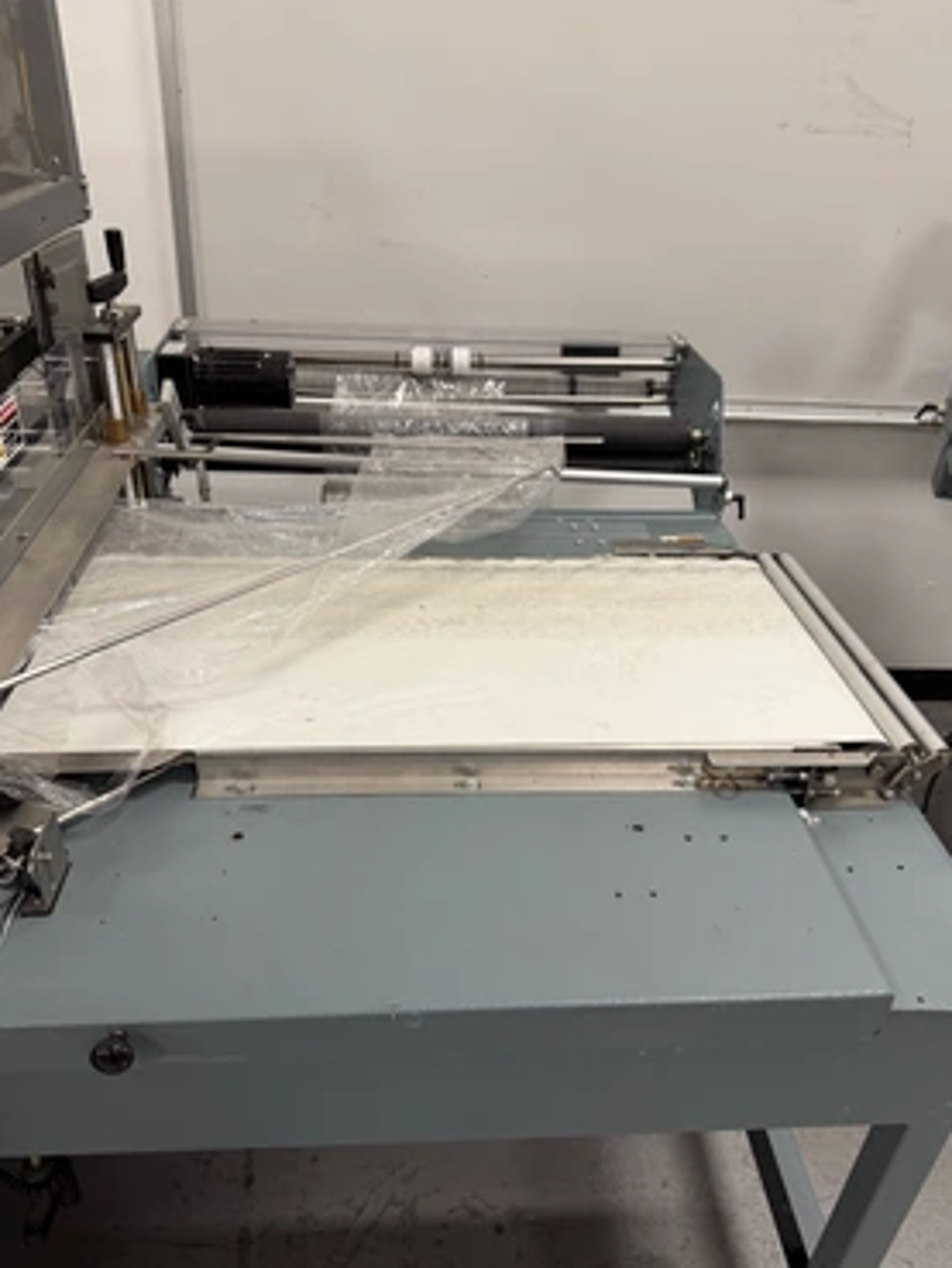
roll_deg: -4.3
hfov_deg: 53.1
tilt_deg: -31.6
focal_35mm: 26
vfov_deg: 67.2
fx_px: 953
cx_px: 481
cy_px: 667
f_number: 1.78
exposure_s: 1/60
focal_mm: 6.76
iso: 160
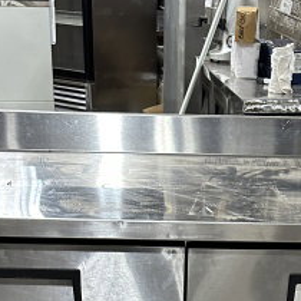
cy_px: 567
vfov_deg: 16.9
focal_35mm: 82
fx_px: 807
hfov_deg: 21.1
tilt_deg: -34.6
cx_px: 176
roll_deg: -4.6
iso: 320
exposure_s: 1/60
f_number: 1.78
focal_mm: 6.86
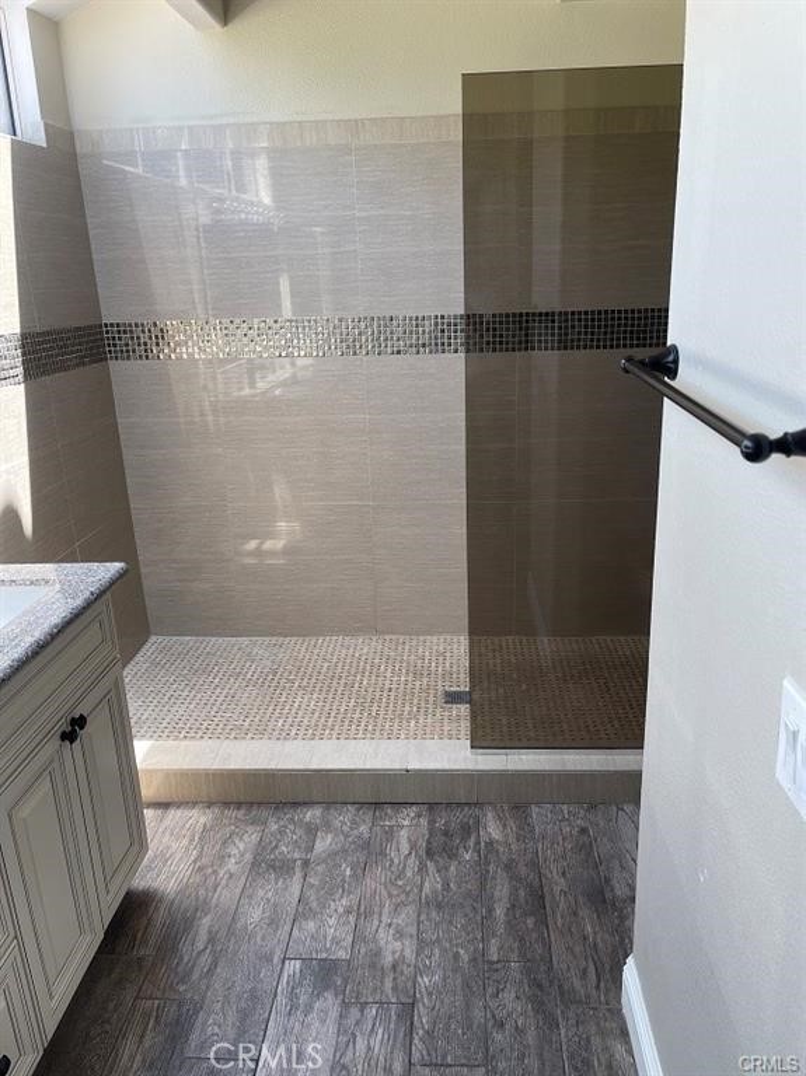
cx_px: 403
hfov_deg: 53.0
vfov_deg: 67.3
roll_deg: +2.4
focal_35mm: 26
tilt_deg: -16.3
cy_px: 538
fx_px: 808
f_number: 1.6
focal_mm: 5.1
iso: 50
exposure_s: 1/121
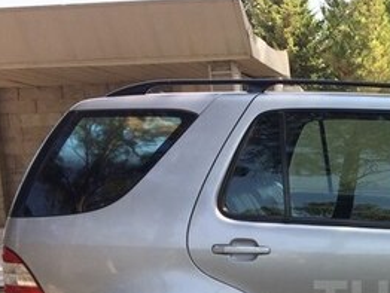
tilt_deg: -11.4
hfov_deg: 24.2
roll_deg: +2.9
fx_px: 823
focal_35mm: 73
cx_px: 466
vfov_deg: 19.5
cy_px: 303
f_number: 2.2
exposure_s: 1/387
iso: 32
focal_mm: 4.15
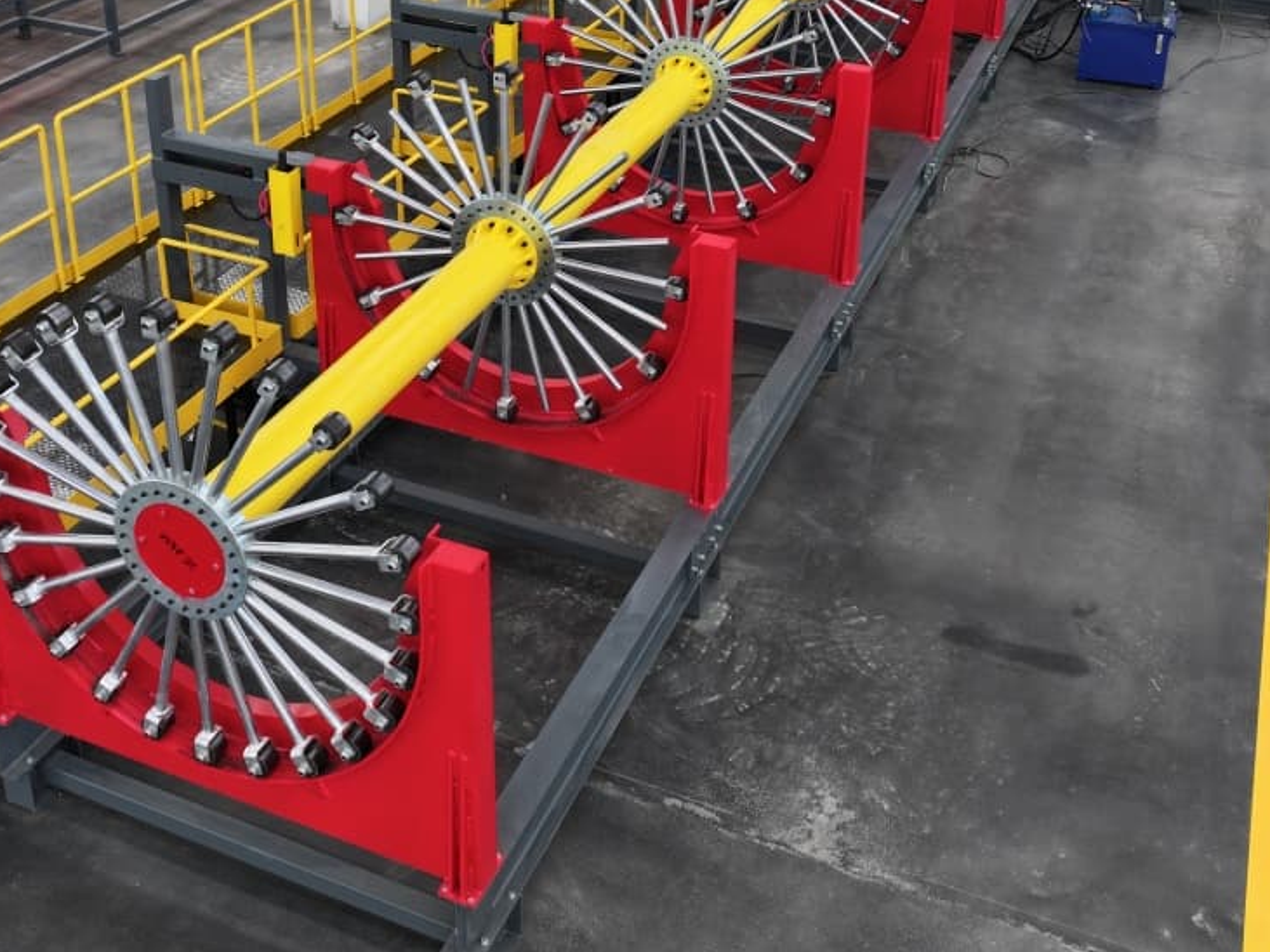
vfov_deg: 32.9
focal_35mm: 42
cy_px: 135
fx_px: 1541
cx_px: 579
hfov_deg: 44.8
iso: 100
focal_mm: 12.29
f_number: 2.8
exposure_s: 1/50
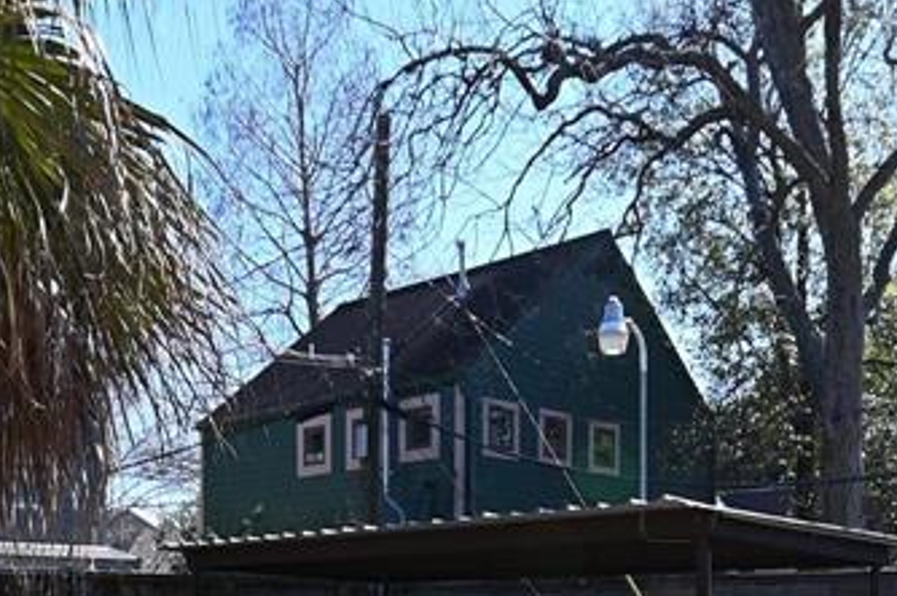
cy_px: 717
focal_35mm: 46
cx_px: 454
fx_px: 1145
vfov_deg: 26.0
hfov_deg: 42.8
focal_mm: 10
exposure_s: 1/250
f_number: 5.6
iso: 100
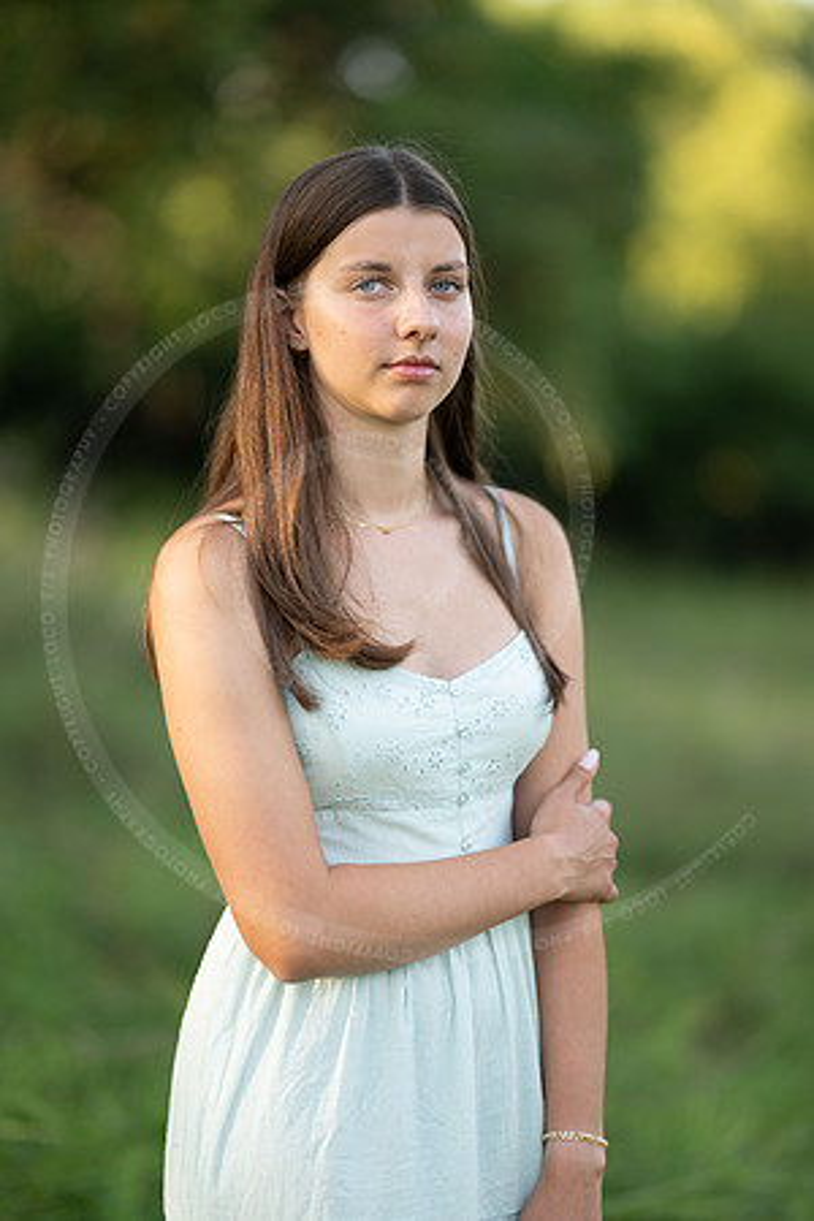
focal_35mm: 85
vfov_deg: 23.9
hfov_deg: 16.1
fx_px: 2883
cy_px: 610
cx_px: 407
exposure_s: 1/1600
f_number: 1.3
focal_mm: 85
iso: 200
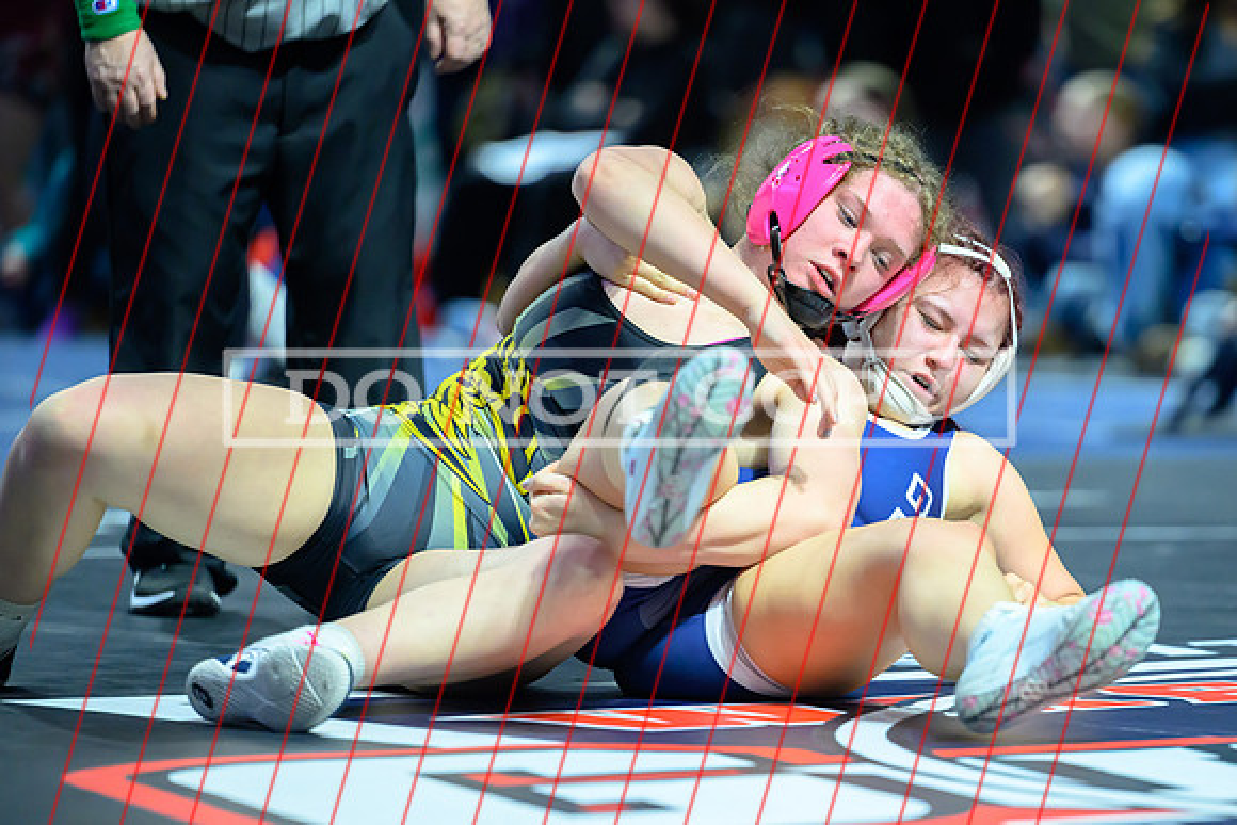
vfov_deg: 5.8
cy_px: 490
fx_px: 8149
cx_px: 773
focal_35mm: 237
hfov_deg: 8.7
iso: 4000
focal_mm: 185
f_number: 2.8
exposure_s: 1/800
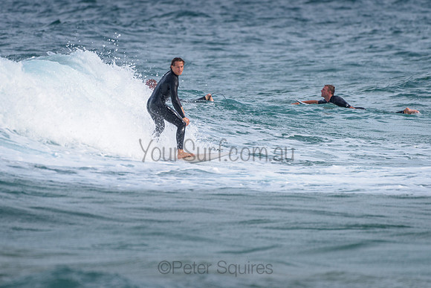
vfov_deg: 2.2
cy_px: 112
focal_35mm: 613
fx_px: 7337
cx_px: 213
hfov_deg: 3.4
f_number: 5.6
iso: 250
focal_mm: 500
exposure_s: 1/2000
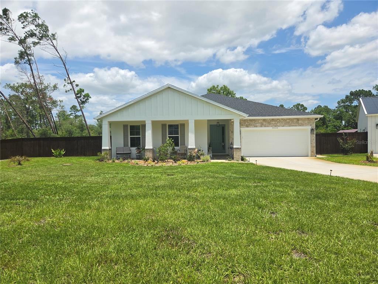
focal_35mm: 23
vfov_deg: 58.9
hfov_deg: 73.9
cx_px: 189
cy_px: 142
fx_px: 251
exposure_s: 1/5127
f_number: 1.8
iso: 80
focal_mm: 5.4
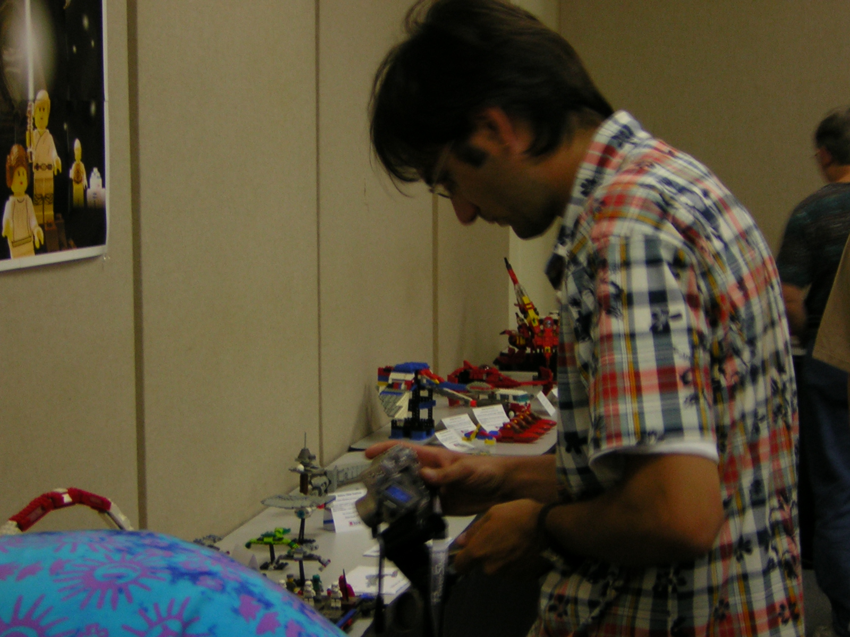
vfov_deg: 17.4
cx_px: 425
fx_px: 2087
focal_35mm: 85
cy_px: 318
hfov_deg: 23.0
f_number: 4.1
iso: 50
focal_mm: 11.1
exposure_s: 1/8.7
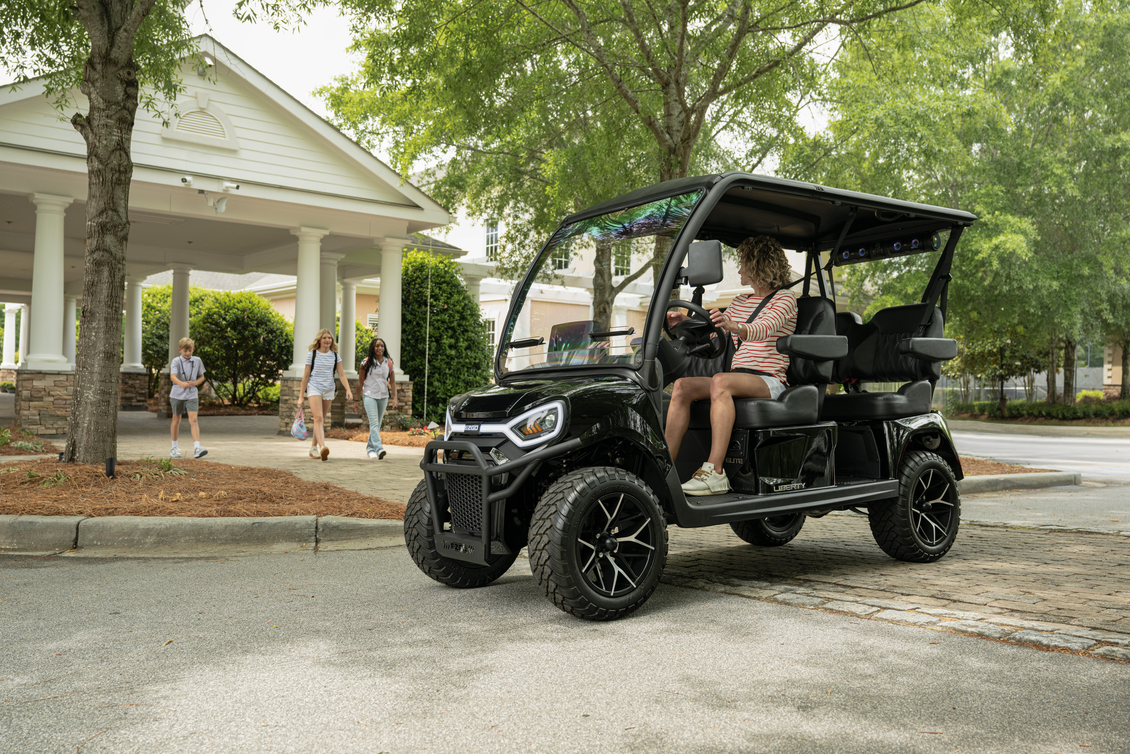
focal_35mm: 31
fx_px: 973
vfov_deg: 42.3
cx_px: 565
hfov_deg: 60.3
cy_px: 377
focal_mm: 31
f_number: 4
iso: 200
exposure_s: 1/160
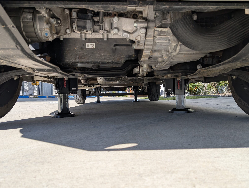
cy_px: 96
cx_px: 116
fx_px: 187
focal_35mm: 26
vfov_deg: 53.2
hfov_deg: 67.1
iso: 20
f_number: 1.68
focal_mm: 6.9
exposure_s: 1/613
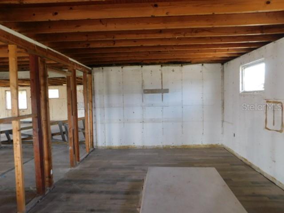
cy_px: 106
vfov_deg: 58.9
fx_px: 189
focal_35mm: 23
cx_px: 142
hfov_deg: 73.9
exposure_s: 1/30
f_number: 3
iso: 140
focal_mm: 4
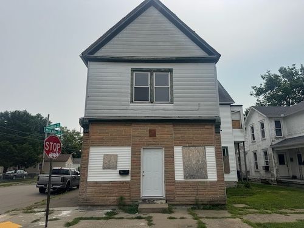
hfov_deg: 71.6
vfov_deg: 56.8
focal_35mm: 24
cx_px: 152
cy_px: 114
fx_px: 211
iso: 80
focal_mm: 6.76
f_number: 1.78
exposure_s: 1/9009
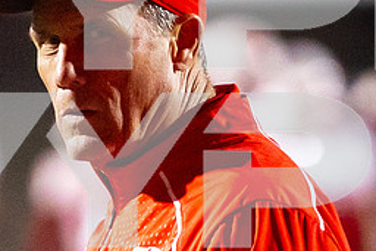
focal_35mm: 1254
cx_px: 156
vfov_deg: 1.1
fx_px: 13104
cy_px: 325
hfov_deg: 1.6
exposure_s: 1/800
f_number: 2.8
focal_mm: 200
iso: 2000
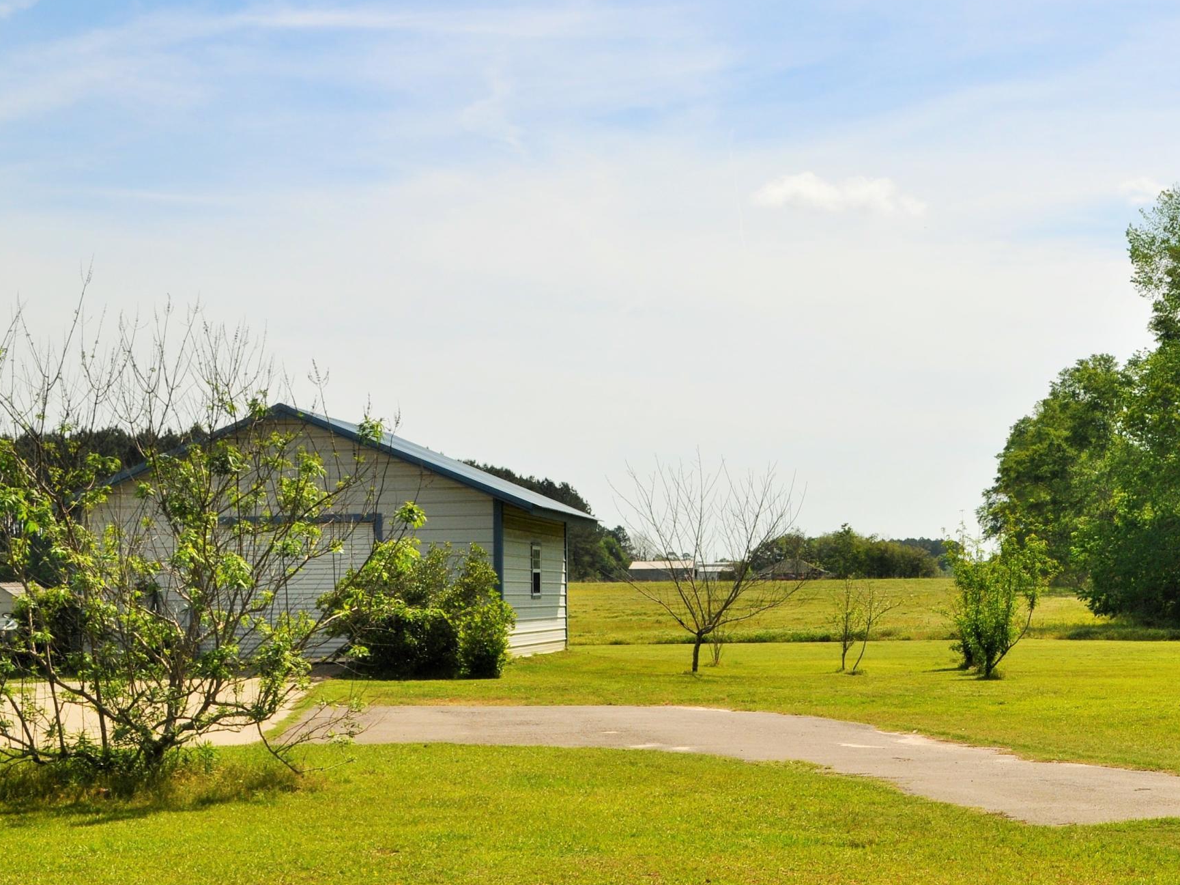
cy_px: 517
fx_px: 2215
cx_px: 998
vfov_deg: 22.6
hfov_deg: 28.9
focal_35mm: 65
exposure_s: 1/400
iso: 200
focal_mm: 26
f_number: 10
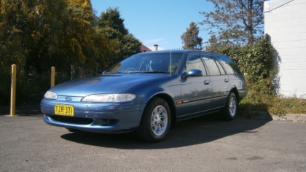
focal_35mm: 36
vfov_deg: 32.8
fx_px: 292
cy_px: 84
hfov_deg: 55.3
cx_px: 150
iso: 80
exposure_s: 1/800
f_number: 2.9
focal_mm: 5.5
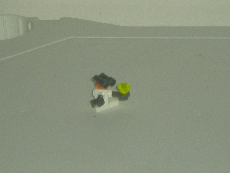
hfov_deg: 26.3
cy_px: 86
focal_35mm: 74
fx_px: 492
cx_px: 115
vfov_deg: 19.9
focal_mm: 12.3
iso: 50
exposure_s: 1/120
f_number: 4.6
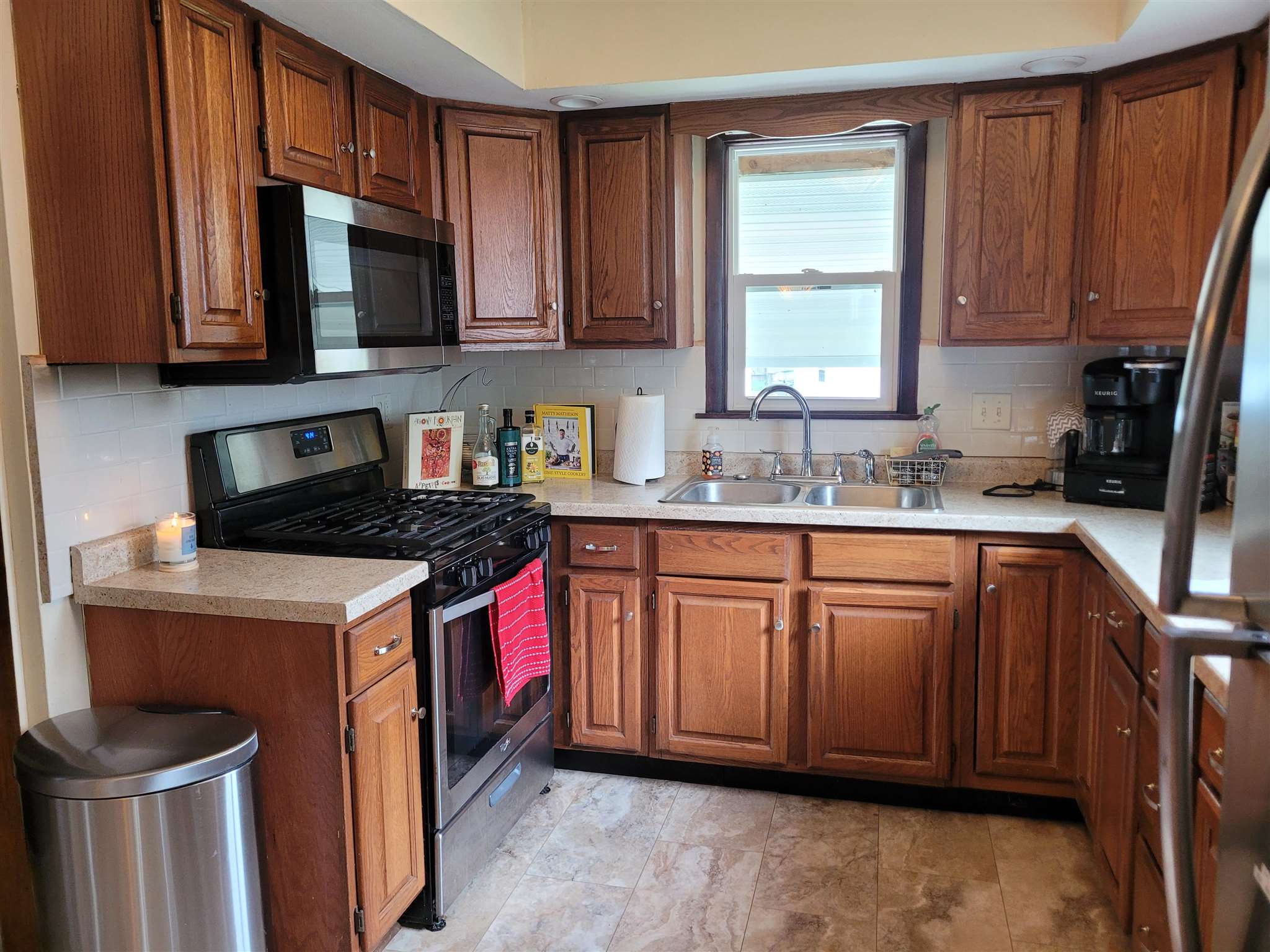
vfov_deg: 53.1
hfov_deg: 67.3
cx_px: 635
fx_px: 954
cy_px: 476
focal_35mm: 26
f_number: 1.8
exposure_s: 1/59
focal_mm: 5.4
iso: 250
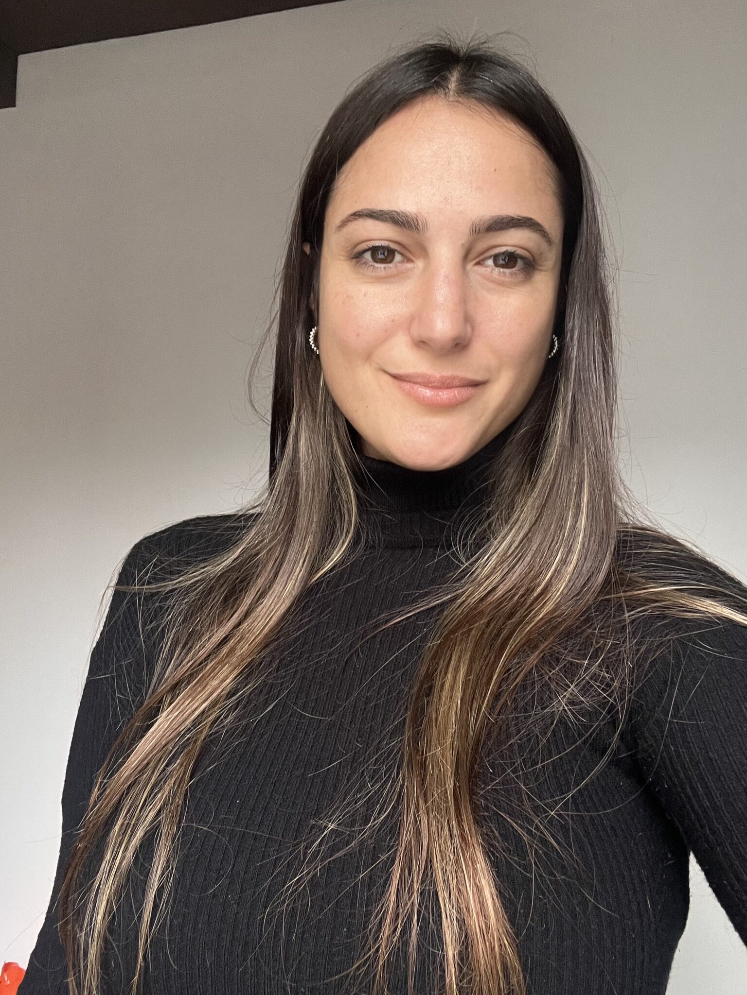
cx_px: 374
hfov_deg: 46.8
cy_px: 498
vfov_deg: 60.0
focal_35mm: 30
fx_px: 863
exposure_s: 1/60
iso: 100
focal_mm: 2.71
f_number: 2.2
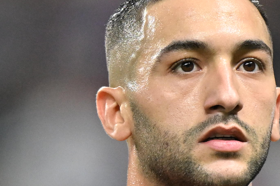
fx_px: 18813
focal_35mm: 2419
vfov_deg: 0.6
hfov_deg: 0.9
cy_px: 388
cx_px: 269
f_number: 2.8
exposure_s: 1/2000
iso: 2000
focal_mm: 400
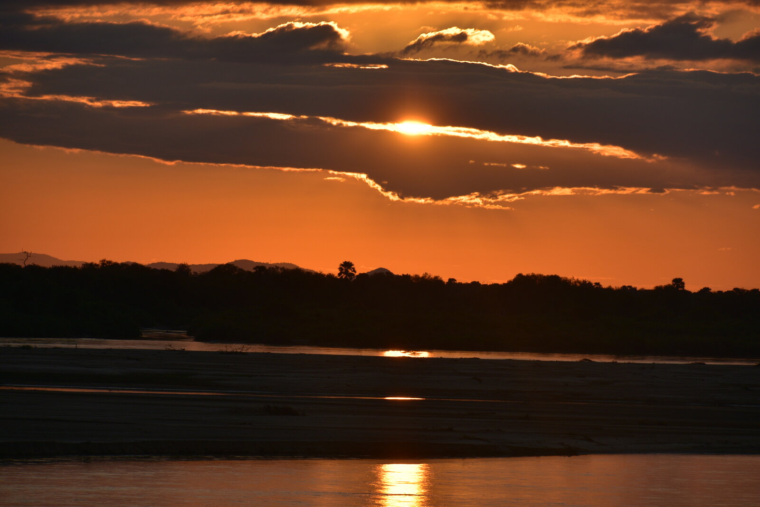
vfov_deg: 5.4
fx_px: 5383
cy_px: 254
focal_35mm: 255
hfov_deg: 8.1
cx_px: 380
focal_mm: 170
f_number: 8
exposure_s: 1/1000
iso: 200
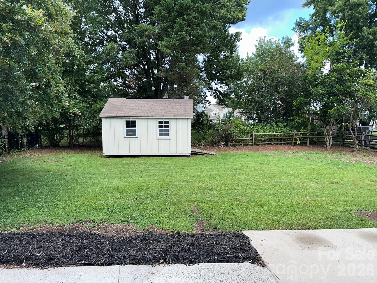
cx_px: 188
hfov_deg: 71.6
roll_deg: -0.4
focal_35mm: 24
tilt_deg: -4.4
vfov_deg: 56.8
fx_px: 261
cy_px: 142
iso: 50
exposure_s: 1/791
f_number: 1.78
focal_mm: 6.86
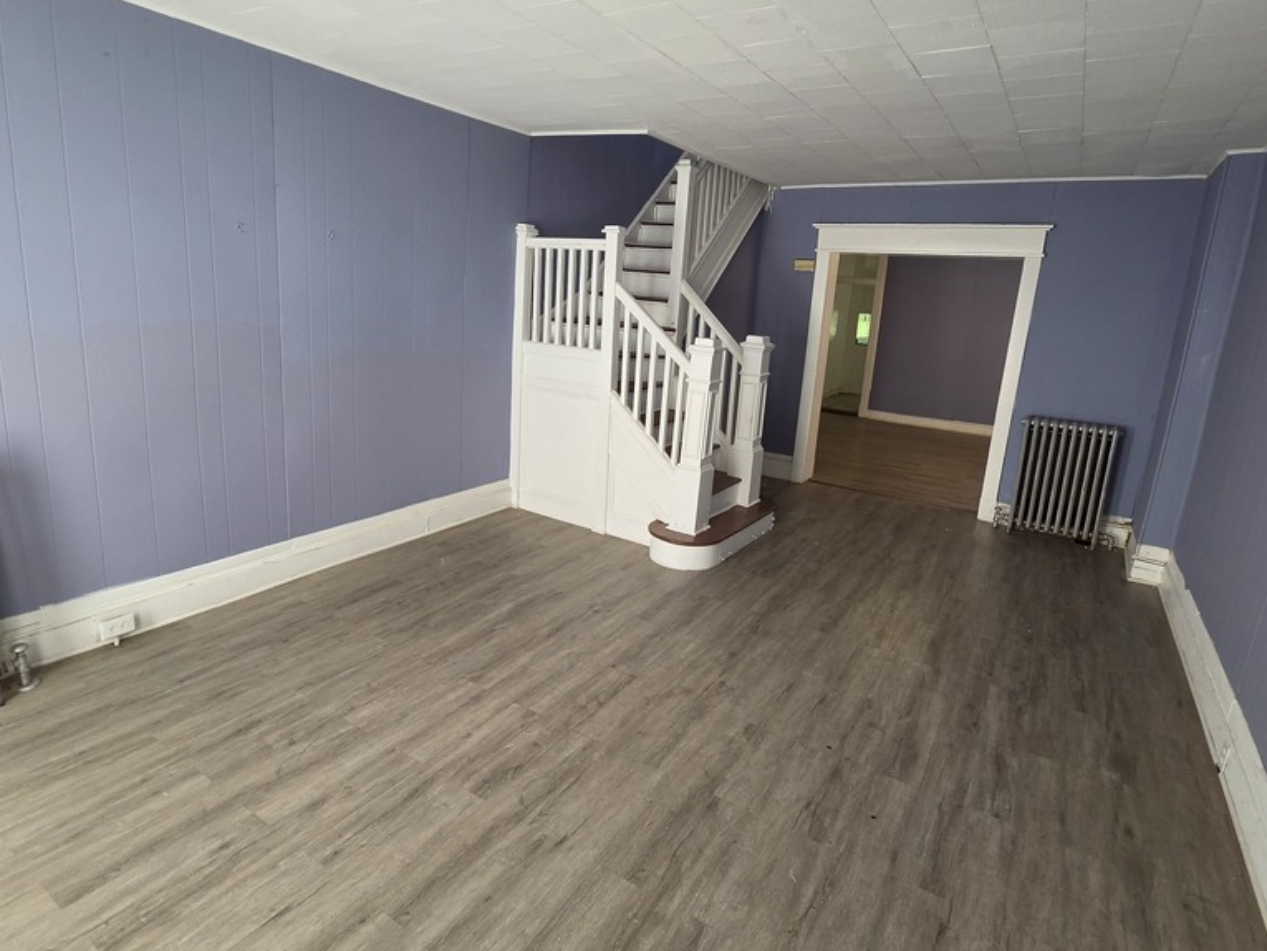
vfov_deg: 74.7
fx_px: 622
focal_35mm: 17
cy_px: 446
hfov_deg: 91.0
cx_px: 658
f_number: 2.2
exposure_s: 1/120
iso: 320
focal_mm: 2.2
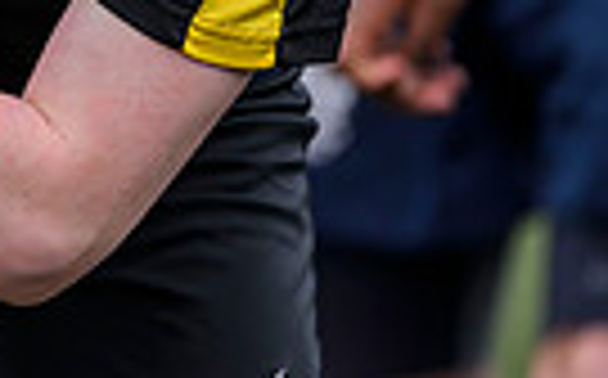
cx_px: -1013
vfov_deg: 0.6
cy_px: -471
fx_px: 36657
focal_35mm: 2215
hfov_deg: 0.9
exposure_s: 1/1600
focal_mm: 400
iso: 500
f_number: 3.5
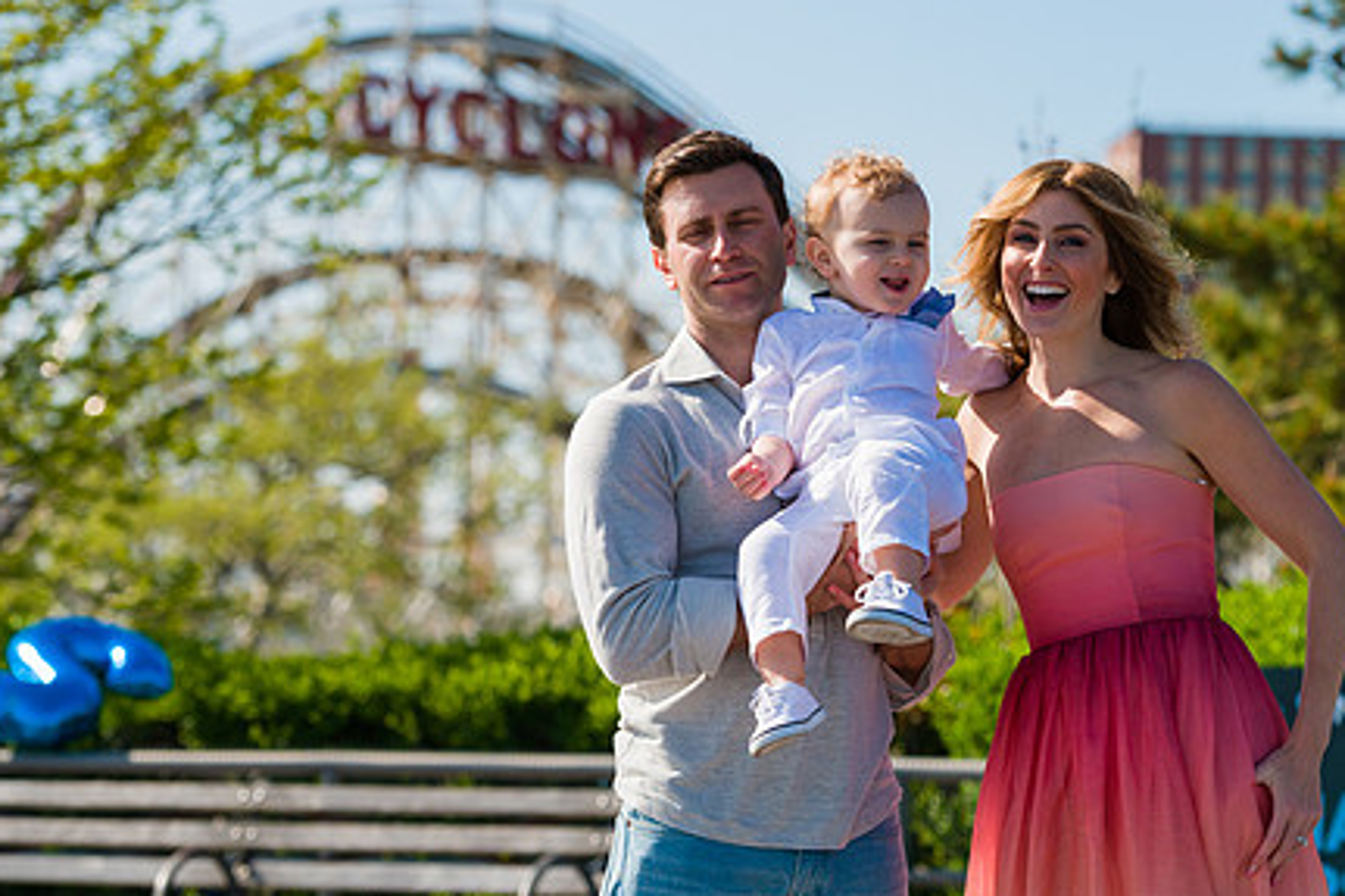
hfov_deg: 13.9
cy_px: 340
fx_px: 5527
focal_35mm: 148
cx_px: 889
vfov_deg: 9.3
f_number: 5
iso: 200
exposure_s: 1/2500
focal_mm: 110
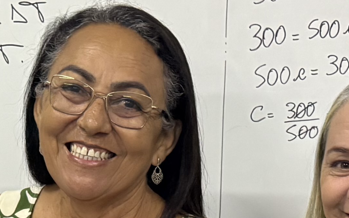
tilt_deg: -12.6
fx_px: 1284
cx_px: 120
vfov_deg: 9.2
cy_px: 402
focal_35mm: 135
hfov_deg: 15.4
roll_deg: -0.9
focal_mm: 6.76
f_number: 1.78
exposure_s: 1/60
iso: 640
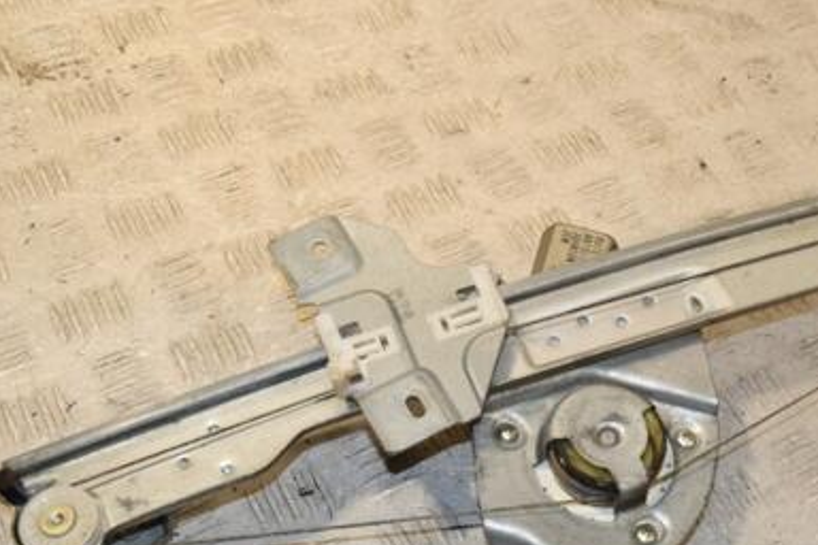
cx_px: 552
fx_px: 1386
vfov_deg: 22.2
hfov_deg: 32.6
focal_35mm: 61
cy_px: 353
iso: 800
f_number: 7.1
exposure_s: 1/200
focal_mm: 26
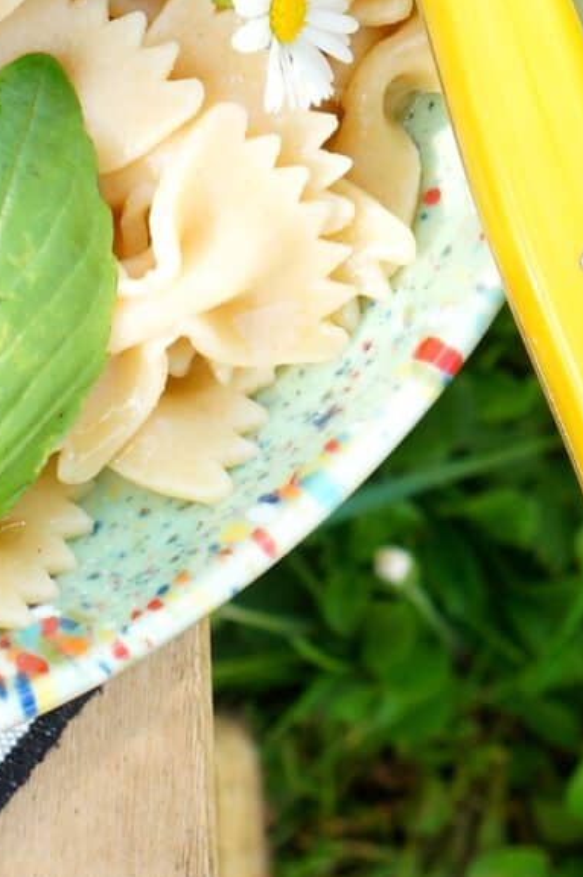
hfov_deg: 7.2
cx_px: -253
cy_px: -368
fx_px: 4545
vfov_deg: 10.7
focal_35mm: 187
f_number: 6.3
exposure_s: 1/60
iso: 200
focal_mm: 35
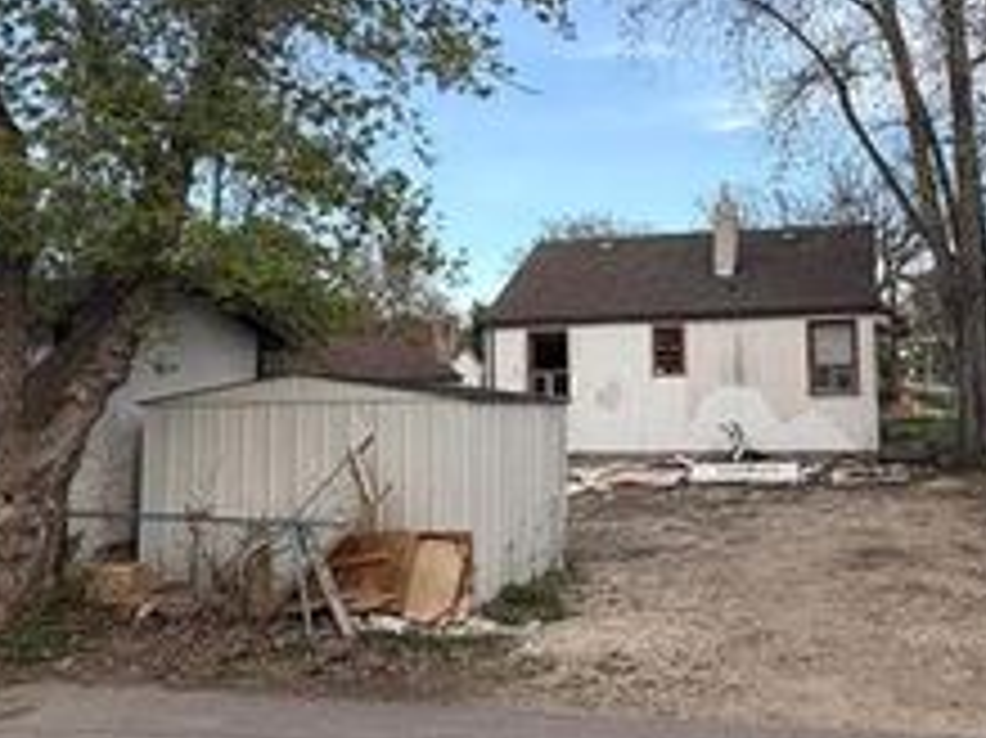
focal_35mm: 32
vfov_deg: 44.0
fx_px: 911
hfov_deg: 55.6
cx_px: 662
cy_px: 326
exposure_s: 1/502
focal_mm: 2.22
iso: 50
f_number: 2.2
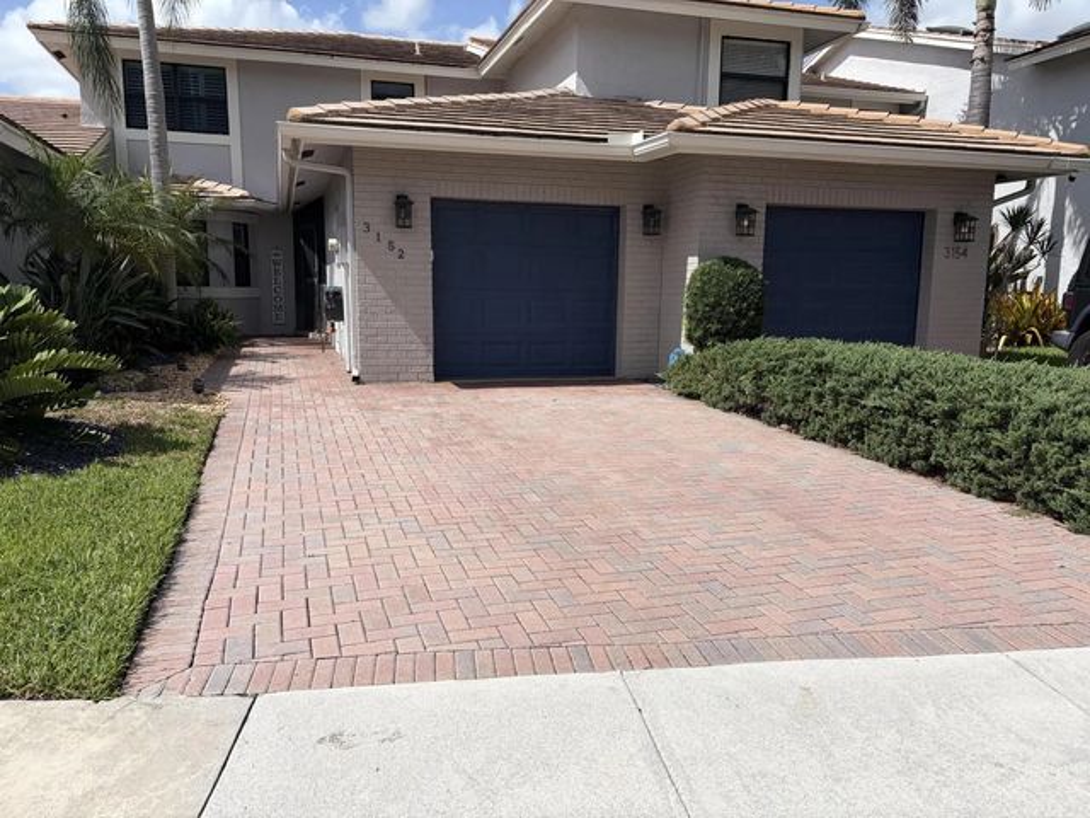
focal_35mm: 26
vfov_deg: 53.1
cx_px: 545
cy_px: 409
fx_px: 819
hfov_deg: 67.3
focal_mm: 5.96
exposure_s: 1/7813
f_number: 1.6
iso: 64
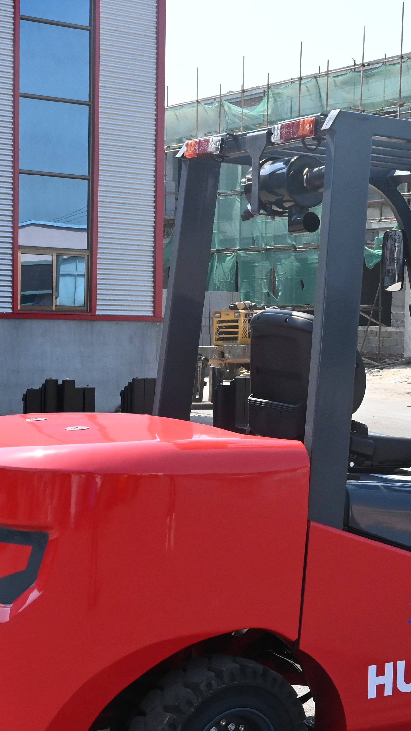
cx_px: 333
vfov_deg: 31.4
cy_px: 405
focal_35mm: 67
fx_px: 1299
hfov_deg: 17.8
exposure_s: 1/1000
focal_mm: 31.5
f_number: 16
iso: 2500
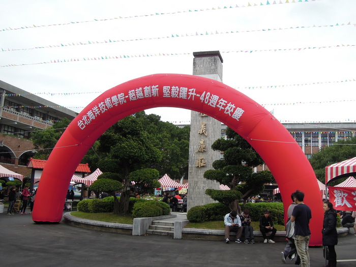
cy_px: 134
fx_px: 360
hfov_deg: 52.6
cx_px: 178
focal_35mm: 35
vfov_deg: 40.7
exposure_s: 1/1250
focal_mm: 6.3
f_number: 3.2
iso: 160
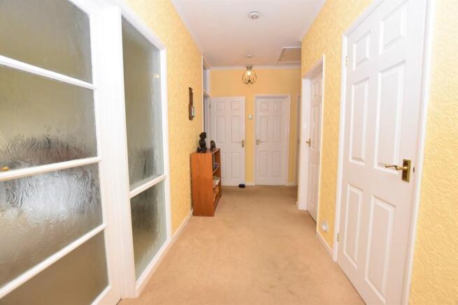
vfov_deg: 77.4
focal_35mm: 15
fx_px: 191
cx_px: 229
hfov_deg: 100.4
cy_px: 152
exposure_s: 1/100
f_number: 5
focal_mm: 10
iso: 800
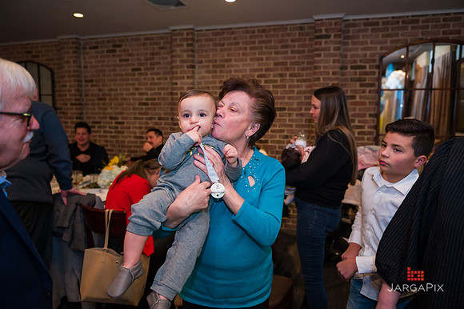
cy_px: 154
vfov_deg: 49.5
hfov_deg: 69.4
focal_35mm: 26
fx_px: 335
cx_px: 232
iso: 1600
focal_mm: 26
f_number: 3.2
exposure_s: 1/200
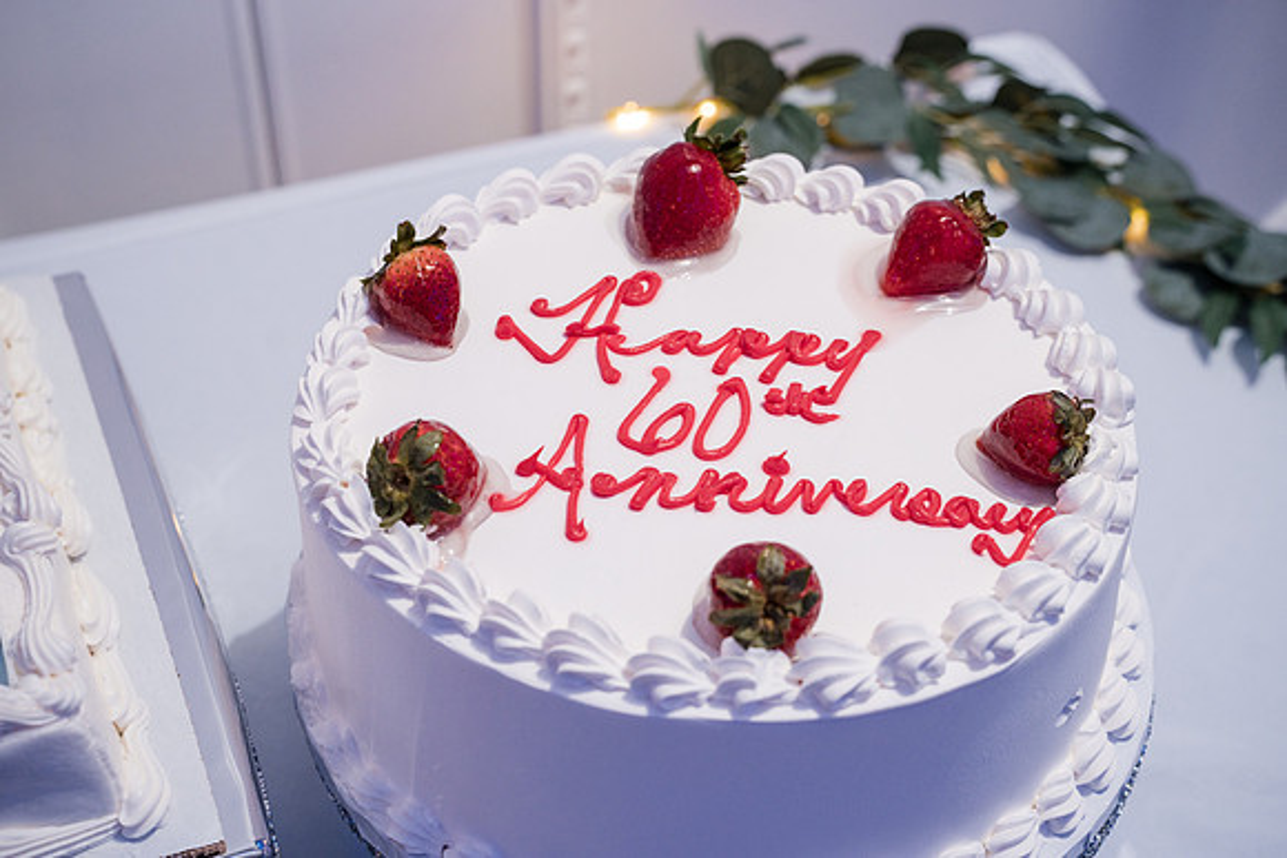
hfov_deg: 35.6
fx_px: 2002
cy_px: 429
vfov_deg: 24.2
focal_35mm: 56
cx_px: 644
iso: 2500
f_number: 5
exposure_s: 1/250
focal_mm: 56
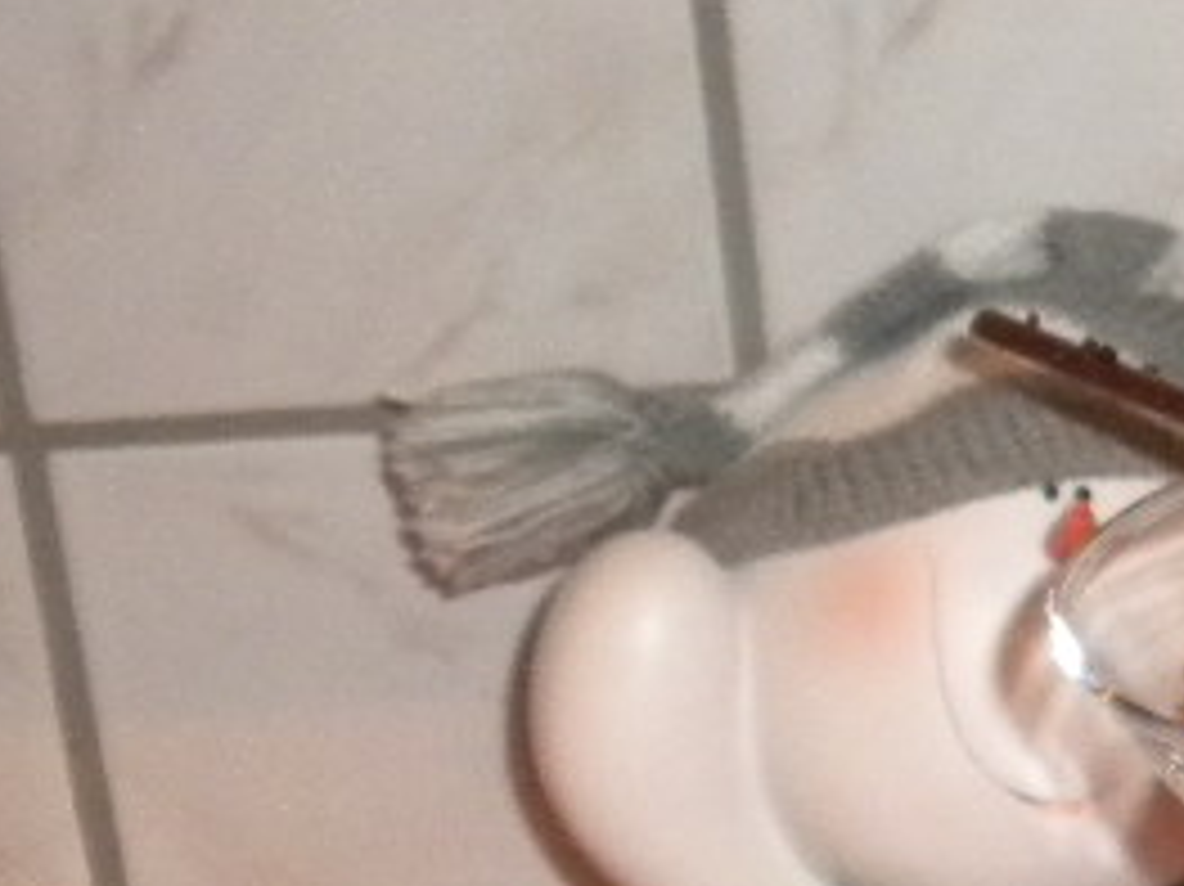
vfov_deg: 10.2
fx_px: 4923
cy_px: 810
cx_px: 2233
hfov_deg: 12.4
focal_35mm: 144
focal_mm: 6.6
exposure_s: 1/30
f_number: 3.5
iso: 400
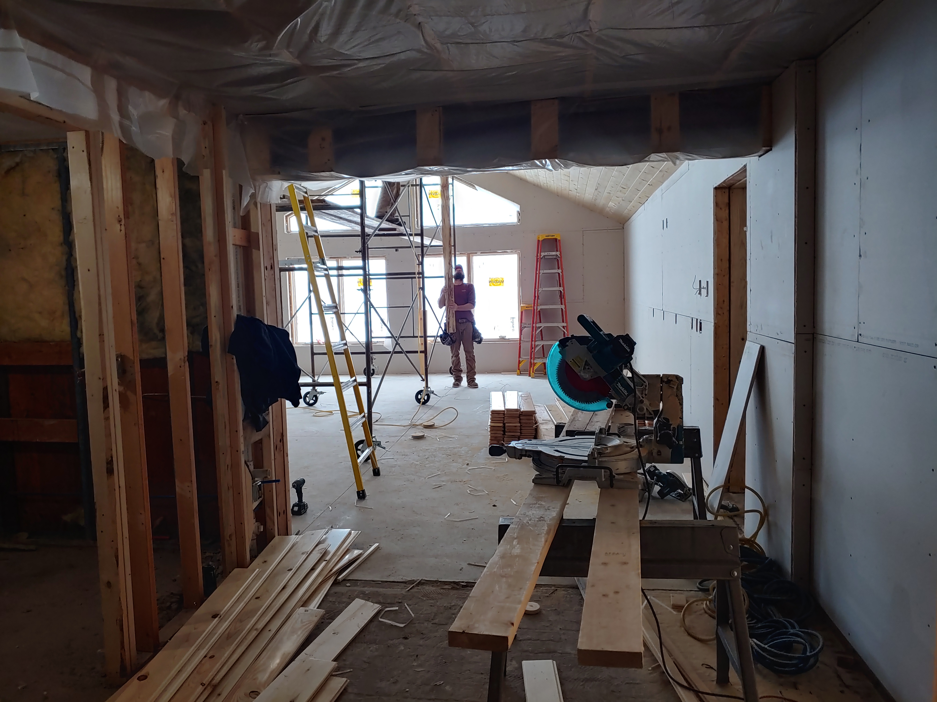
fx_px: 677
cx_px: 468
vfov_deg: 54.9
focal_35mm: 25
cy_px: 351
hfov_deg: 69.4
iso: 50
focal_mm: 4.23
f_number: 1.5
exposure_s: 1/60
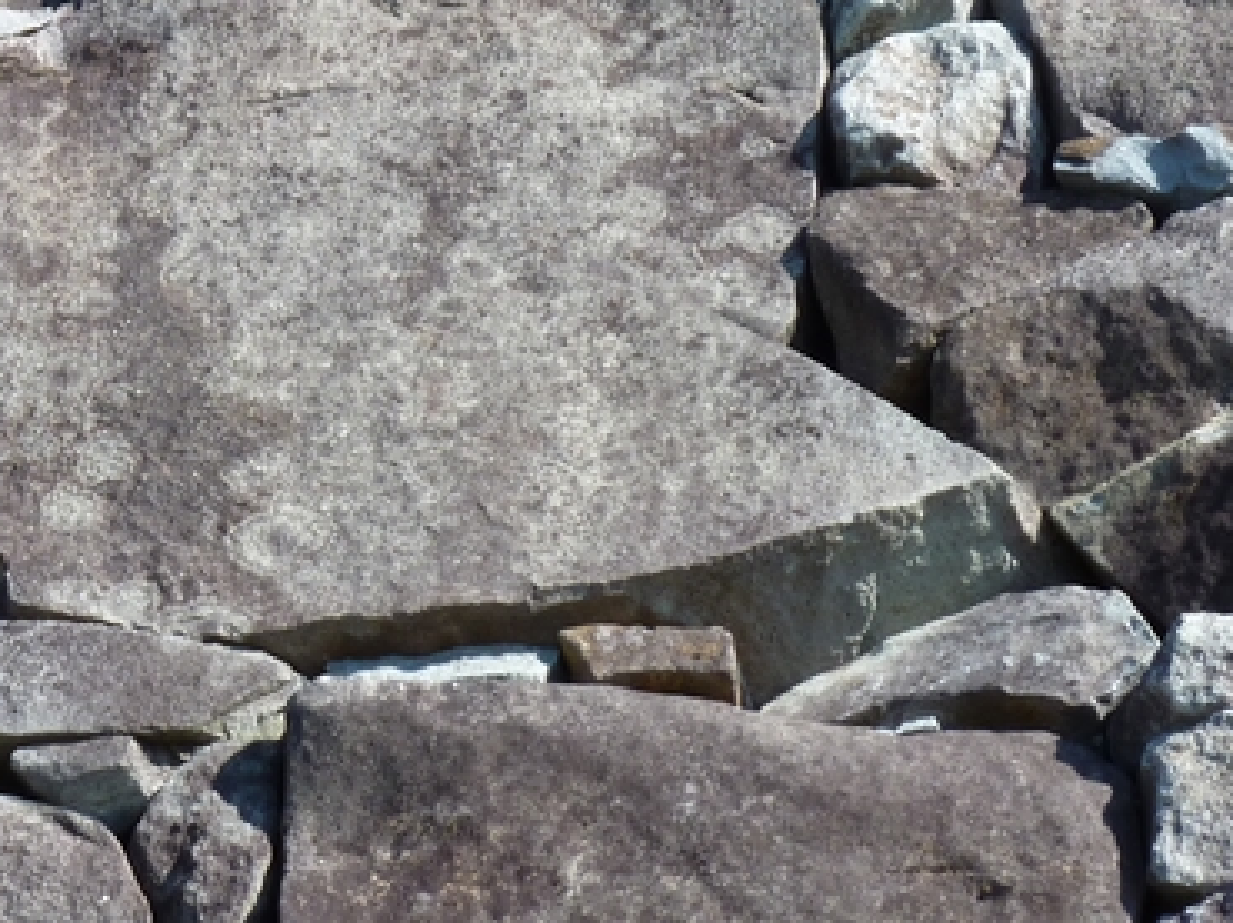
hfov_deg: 7.1
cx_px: 23
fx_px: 9860
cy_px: 180
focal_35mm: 277
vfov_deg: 5.4
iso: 80
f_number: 4.4
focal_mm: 21
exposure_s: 1/200
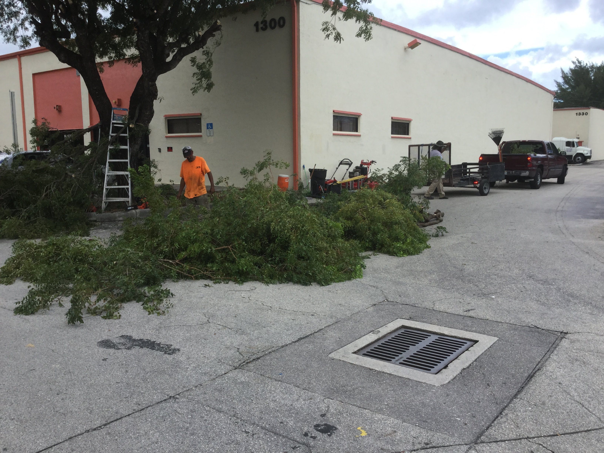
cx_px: 302
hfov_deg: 58.4
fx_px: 541
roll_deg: -0.7
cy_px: 226
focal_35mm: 31
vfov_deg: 45.4
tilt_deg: -11.1
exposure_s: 1/497
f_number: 2.4
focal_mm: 3.3
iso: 25
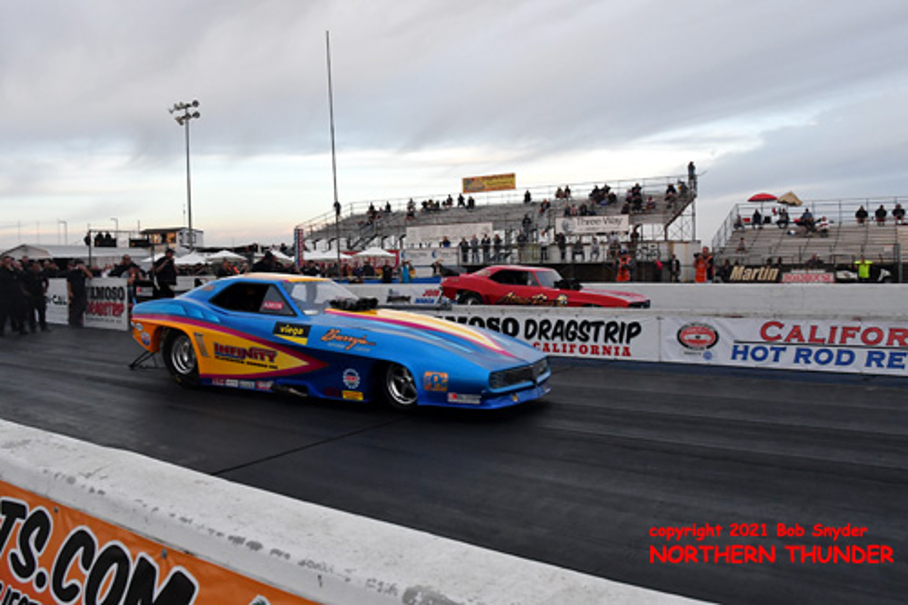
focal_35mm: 24
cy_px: 302
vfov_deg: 53.1
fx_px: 605
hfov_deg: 73.8
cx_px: 454
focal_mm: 16
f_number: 5.6
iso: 2000
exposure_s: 1/640
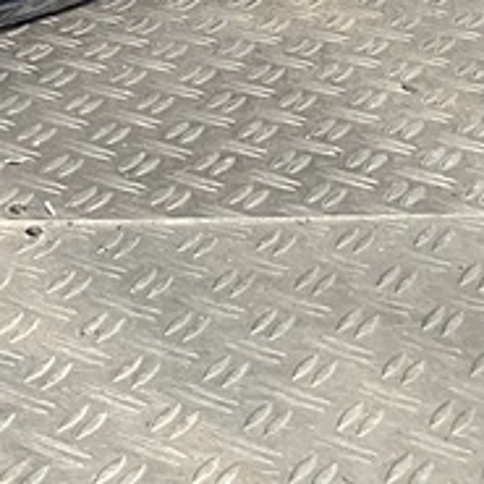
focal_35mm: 140
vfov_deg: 11.4
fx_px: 2215
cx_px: -753
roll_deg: +0.4
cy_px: -450
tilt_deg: -9.3
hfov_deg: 10.4
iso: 16
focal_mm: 3
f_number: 1.8
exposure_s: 1/342
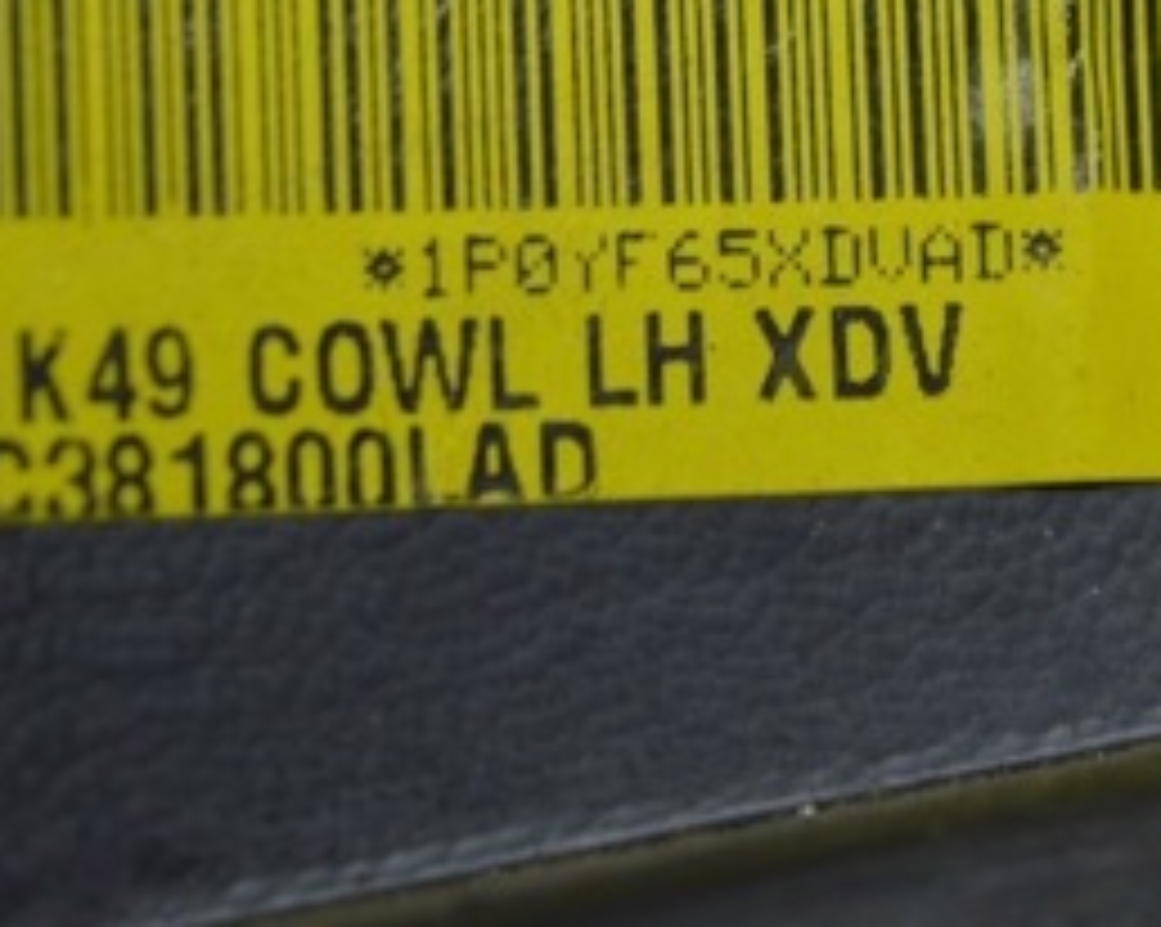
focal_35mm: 192
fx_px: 6598
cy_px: 52
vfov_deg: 8.0
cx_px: 832
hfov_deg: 10.0
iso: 400
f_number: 5.6
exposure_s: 1/40
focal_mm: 55
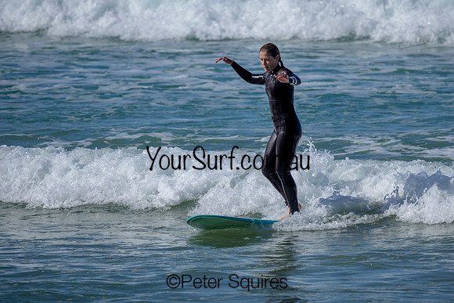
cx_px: 273
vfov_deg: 1.3
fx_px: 13862
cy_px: 157
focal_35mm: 1099
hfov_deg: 1.9
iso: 180
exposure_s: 1/2000
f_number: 6.3
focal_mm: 800
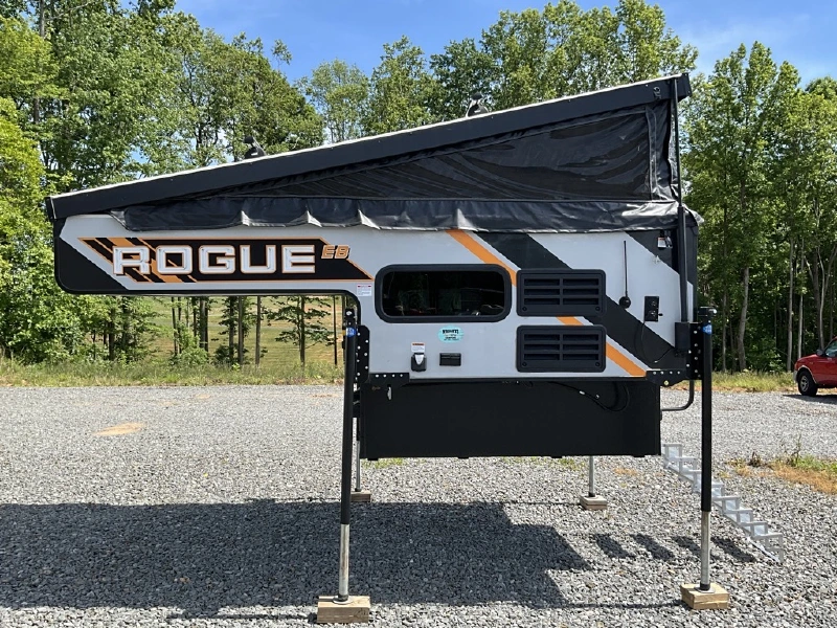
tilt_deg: -1.9
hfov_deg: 61.7
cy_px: 314
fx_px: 701
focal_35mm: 29
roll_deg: +1.2
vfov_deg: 48.2
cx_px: 418
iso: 25
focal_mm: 3
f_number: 1.8
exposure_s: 1/869
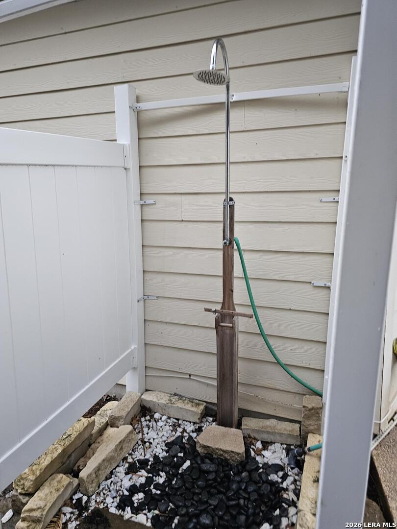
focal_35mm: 23
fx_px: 352
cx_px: 198
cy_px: 264
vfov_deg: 73.9
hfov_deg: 58.9
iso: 640
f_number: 1.7
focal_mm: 6.3
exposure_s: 1/60
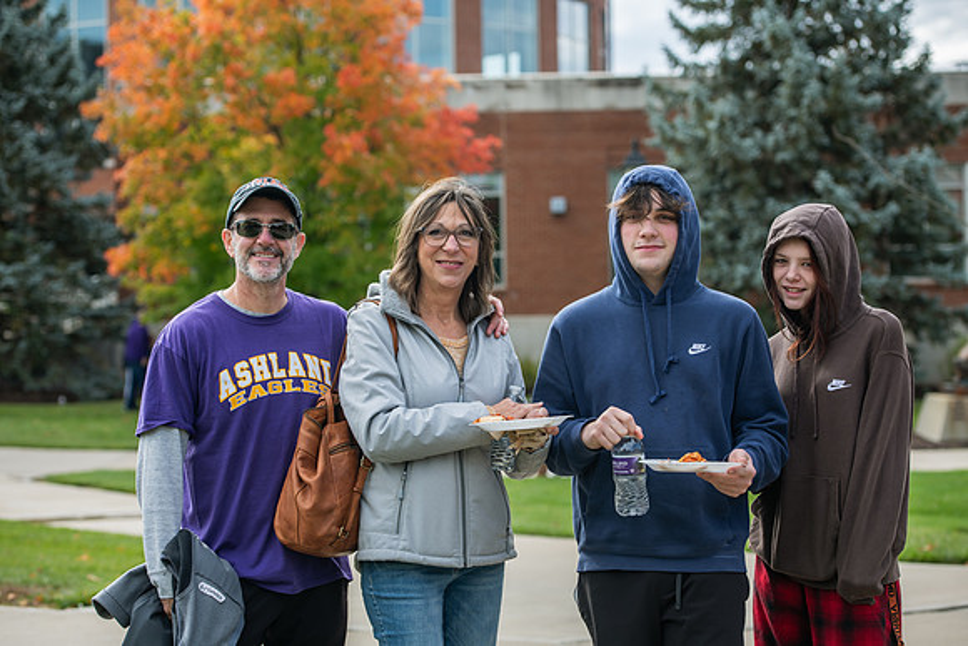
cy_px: 323
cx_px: 484
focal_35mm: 82
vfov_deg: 16.7
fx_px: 2205
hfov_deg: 24.8
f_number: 4
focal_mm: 82
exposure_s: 1/320
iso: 100
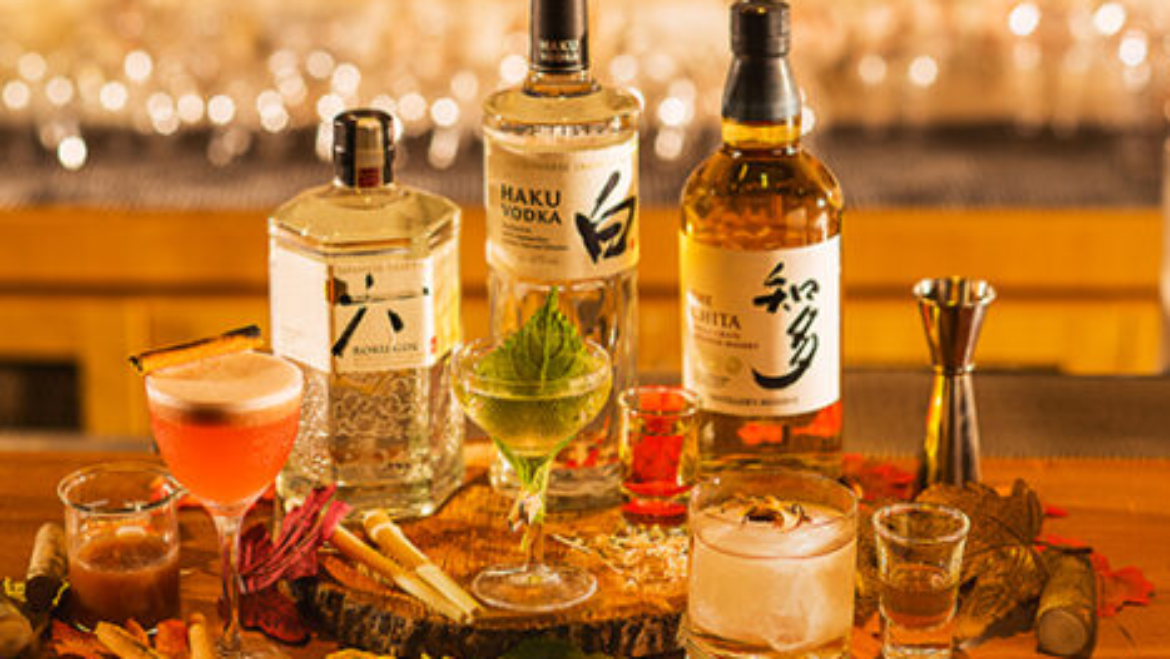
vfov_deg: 11.5
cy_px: 336
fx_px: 3258
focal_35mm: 105
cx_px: 529
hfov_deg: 20.4
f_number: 4
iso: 100
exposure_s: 1/100
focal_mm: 85
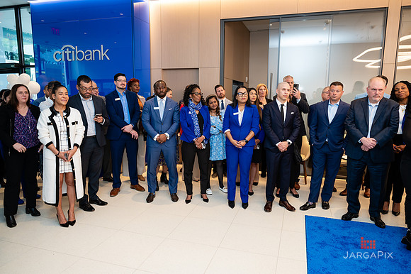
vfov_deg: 51.5
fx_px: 284
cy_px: 137
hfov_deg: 71.9
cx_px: 206
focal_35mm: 25
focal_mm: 24
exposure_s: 1/200
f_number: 3.2
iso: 500
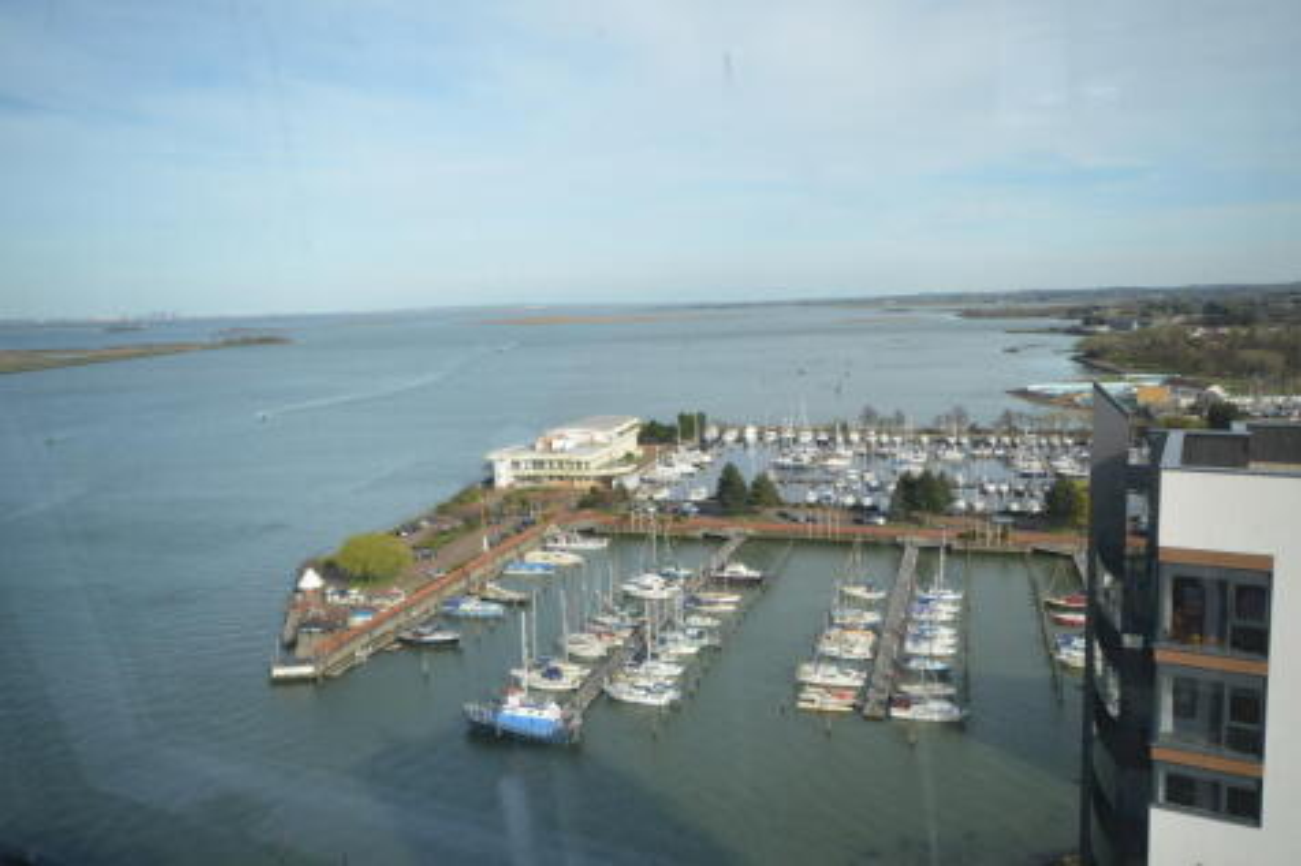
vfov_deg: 45.6
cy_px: 433
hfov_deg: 64.6
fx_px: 1030
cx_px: 650
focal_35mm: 28
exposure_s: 1/250
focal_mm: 19
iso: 180
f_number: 8
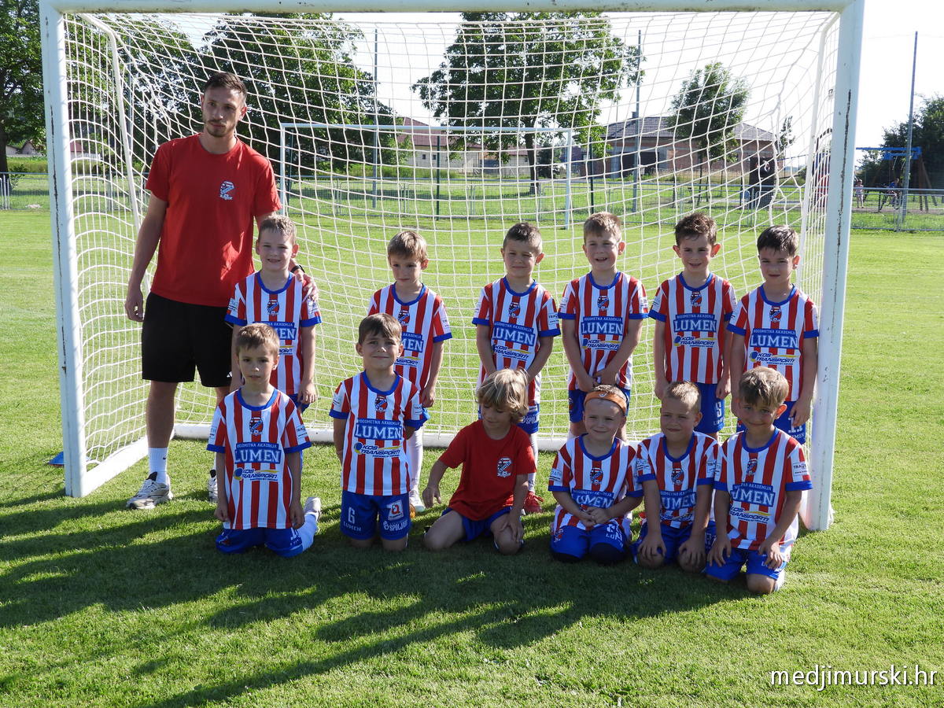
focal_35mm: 44
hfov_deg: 42.9
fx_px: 1200
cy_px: 354
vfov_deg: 32.9
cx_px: 472
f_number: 3.2
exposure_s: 1/640
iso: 100
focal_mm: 7.9
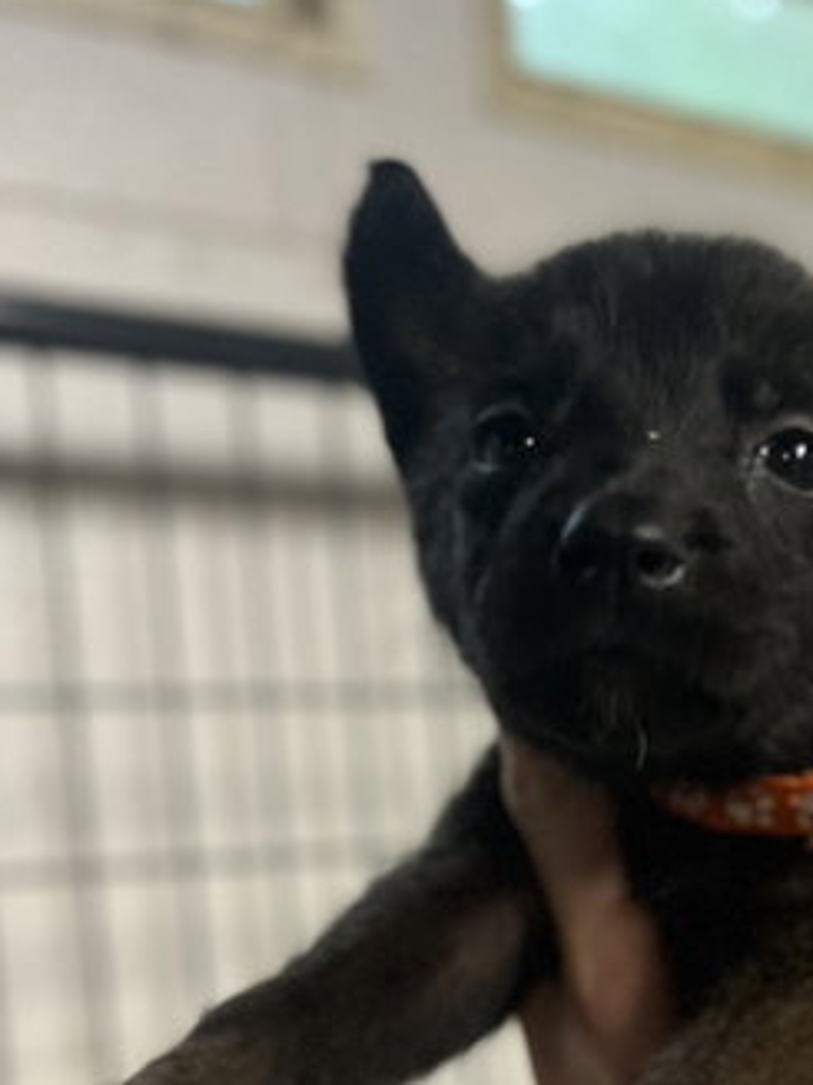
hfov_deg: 26.8
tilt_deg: -4.4
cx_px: 684
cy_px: 954
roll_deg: +4.8
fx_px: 1661
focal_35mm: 53
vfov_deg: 34.4
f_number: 1.6
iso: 400
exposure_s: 1/60
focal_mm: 5.1
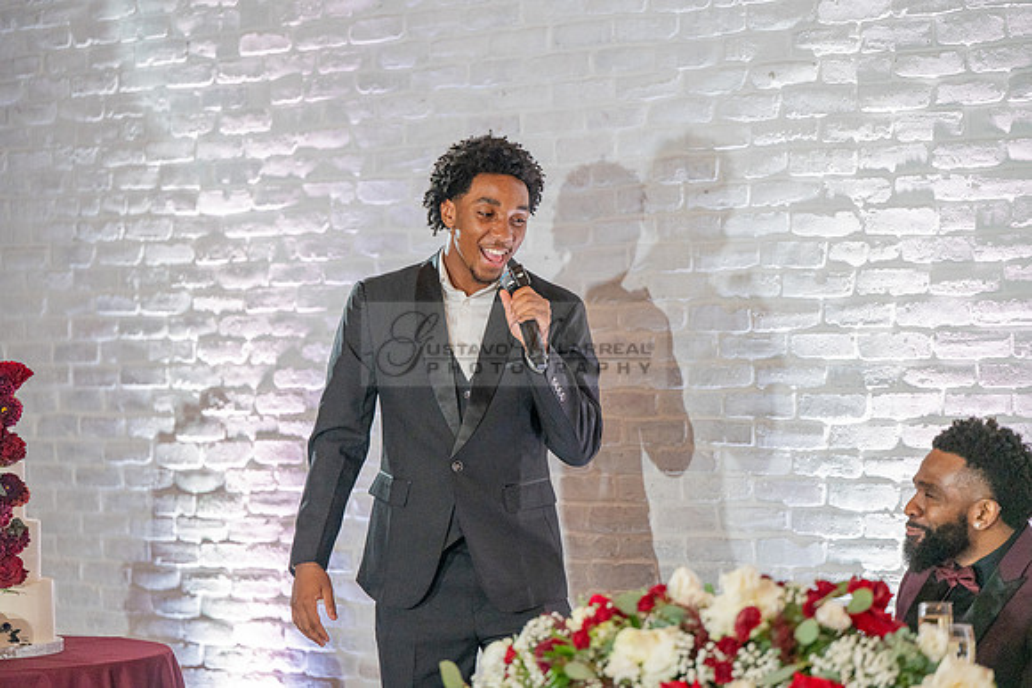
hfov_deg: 15.8
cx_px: 516
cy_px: 344
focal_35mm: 130
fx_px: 3727
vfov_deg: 10.6
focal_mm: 130
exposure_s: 1/320
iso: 1600
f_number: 2.8
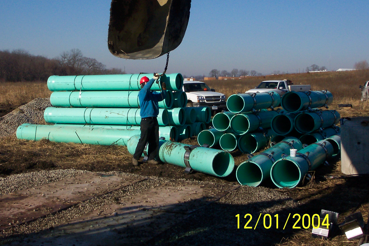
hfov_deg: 31.7
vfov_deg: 21.5
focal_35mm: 63
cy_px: 84
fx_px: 646
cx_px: 135
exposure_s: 1/250
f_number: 9.5
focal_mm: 9.8
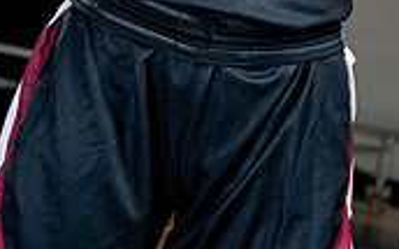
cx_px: 241
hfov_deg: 13.5
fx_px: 1683
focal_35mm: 155
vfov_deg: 8.0
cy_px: -268
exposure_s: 1/250
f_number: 5.6
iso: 200
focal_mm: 58
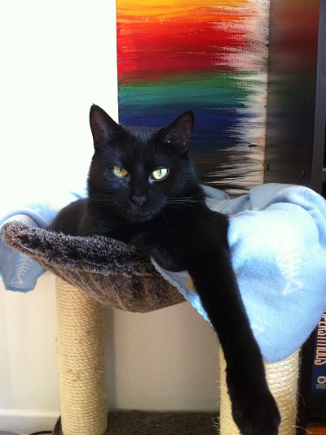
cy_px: 218
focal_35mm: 35
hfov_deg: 40.6
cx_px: 163
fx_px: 440
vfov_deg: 52.7
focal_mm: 3.85
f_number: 2.8
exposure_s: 1/17
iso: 250
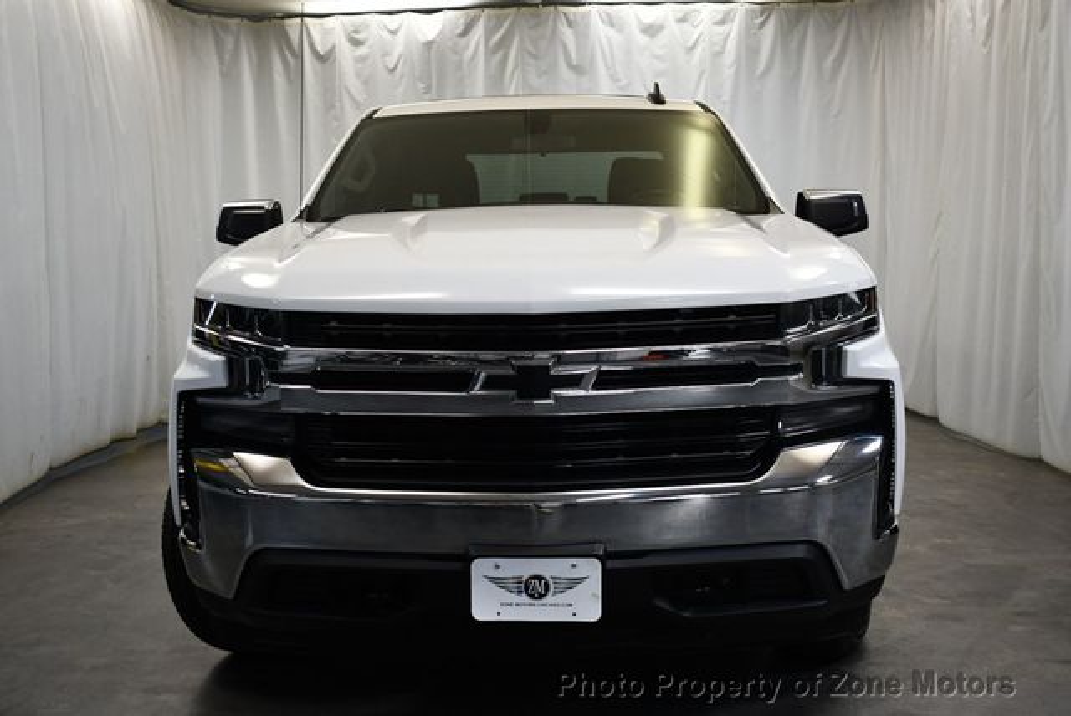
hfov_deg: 48.4
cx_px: 536
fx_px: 1191
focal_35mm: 40
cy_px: 358
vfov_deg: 33.5
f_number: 3.8
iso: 800
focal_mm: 20
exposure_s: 1/200
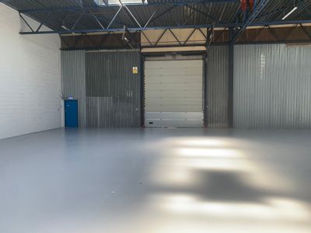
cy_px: 116
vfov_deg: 53.1
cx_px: 156
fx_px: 234
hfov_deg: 67.3
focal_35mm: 26
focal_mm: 4.25
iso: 25
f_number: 1.8
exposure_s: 1/123
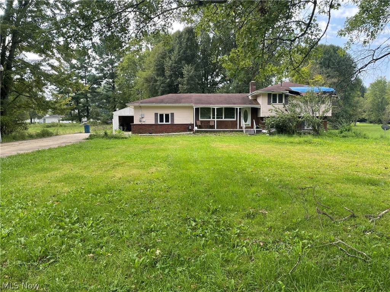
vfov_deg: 53.1
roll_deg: +0.4
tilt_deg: -2.8
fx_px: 293
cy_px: 146
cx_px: 195
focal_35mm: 26
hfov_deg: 67.3
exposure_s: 1/615
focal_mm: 4.2
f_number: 1.6
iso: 32
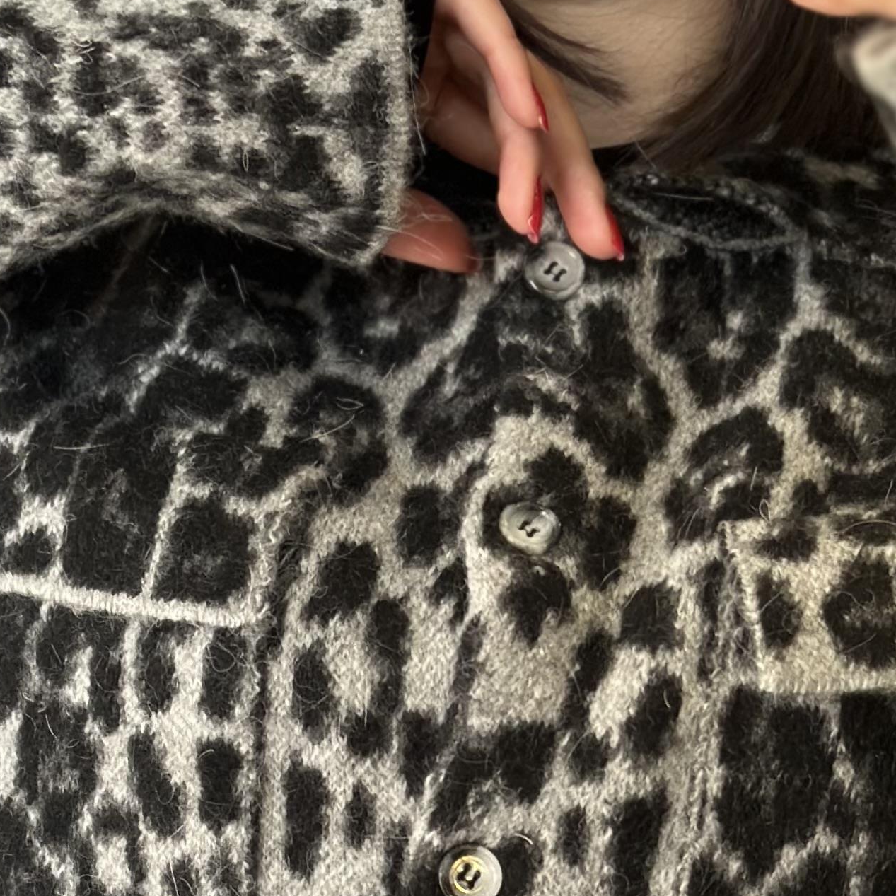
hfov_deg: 12.9
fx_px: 3953
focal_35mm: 135
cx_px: 585
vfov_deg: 12.9
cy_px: 679
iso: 125
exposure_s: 1/110
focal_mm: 6.86
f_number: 1.78
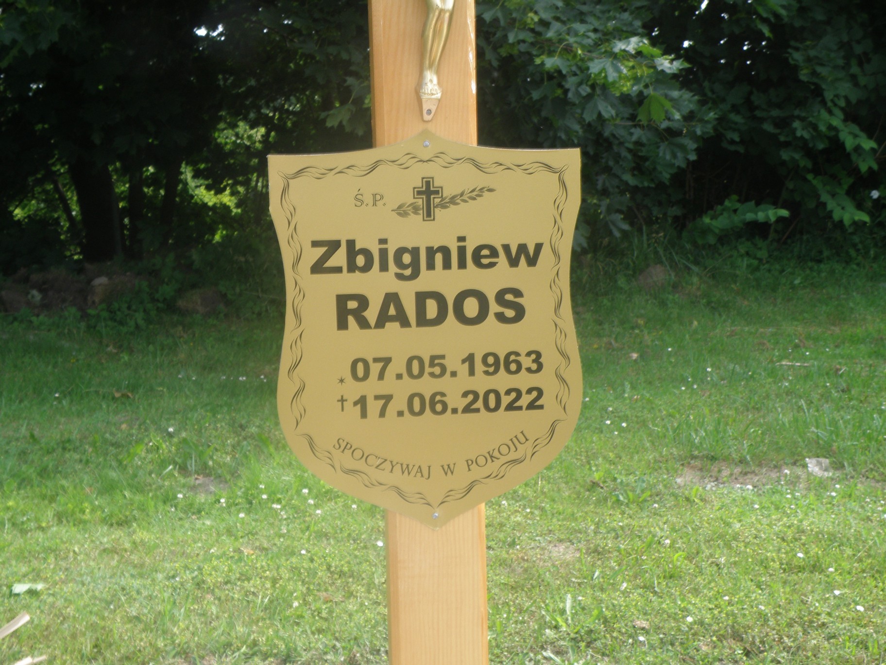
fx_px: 1331
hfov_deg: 36.8
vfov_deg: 28.0
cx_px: 443
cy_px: 332
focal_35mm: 52
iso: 64
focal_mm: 9.31
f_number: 5.6
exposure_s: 1/100
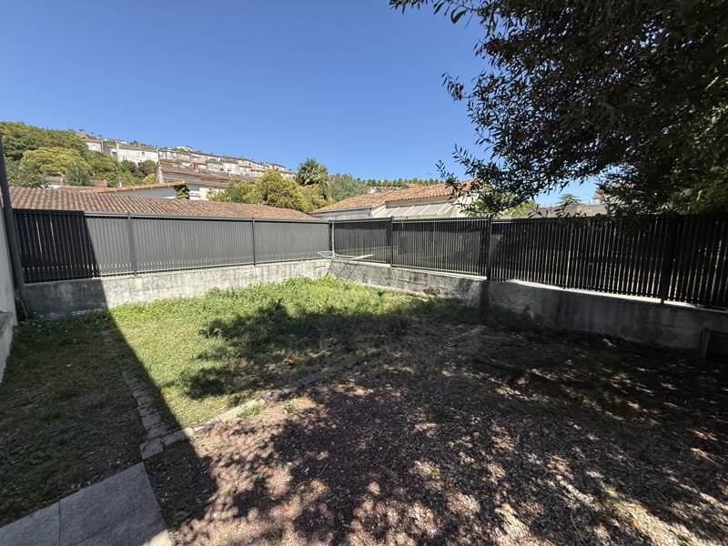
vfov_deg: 85.7
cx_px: 364
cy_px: 273
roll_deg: +0.8
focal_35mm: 14
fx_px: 294
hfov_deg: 102.1
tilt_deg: -4.8
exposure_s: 1/955
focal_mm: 2.22
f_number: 2.2
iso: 50
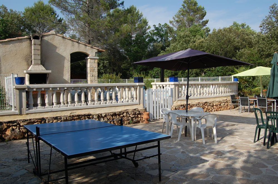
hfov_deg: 62.0
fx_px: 231
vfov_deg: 43.5
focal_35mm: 30
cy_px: 92
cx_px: 139
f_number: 9
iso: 200
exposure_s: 1/320
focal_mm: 20
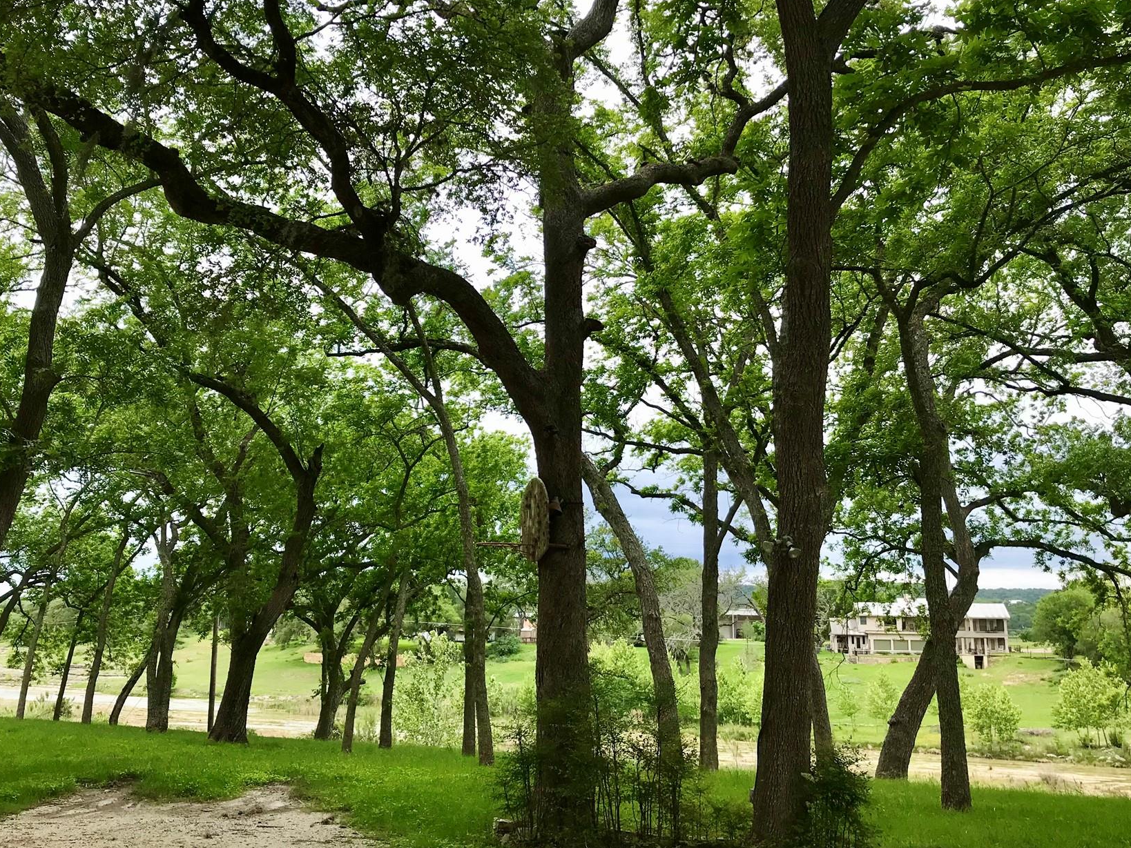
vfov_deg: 40.7
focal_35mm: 35
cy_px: 388
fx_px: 1144
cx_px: 532
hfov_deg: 52.6
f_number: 1.8
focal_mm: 3.99
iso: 20
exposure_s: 1/1114
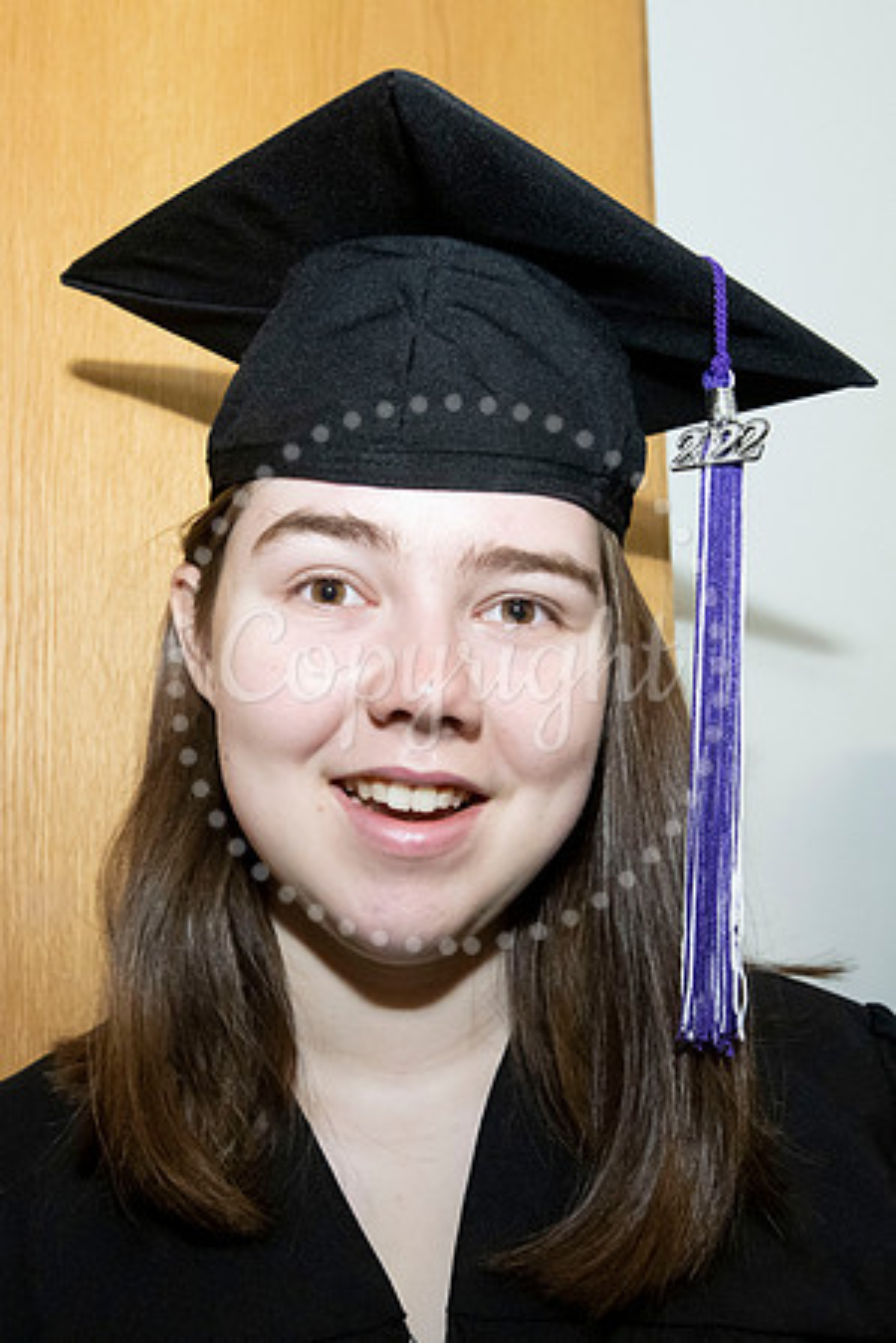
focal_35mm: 42
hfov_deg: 31.8
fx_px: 1568
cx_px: 368
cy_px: 672
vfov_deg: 46.4
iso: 6400
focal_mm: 28
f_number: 7.1
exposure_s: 1/200
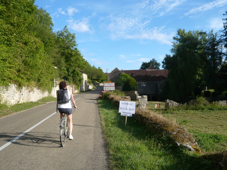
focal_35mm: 34
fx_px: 223
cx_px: 114
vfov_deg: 41.8
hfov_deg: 54.0
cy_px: 85
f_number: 3.1
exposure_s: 1/800
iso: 100
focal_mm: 5.5
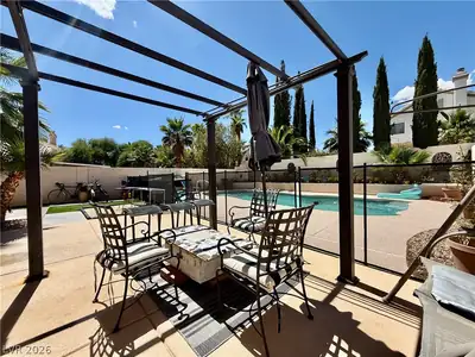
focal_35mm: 14
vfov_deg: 85.7
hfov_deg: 102.1
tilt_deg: -0.4
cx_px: 238
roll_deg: +0.7
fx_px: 192
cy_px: 178
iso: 80
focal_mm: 2.22
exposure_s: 1/4149
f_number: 2.2
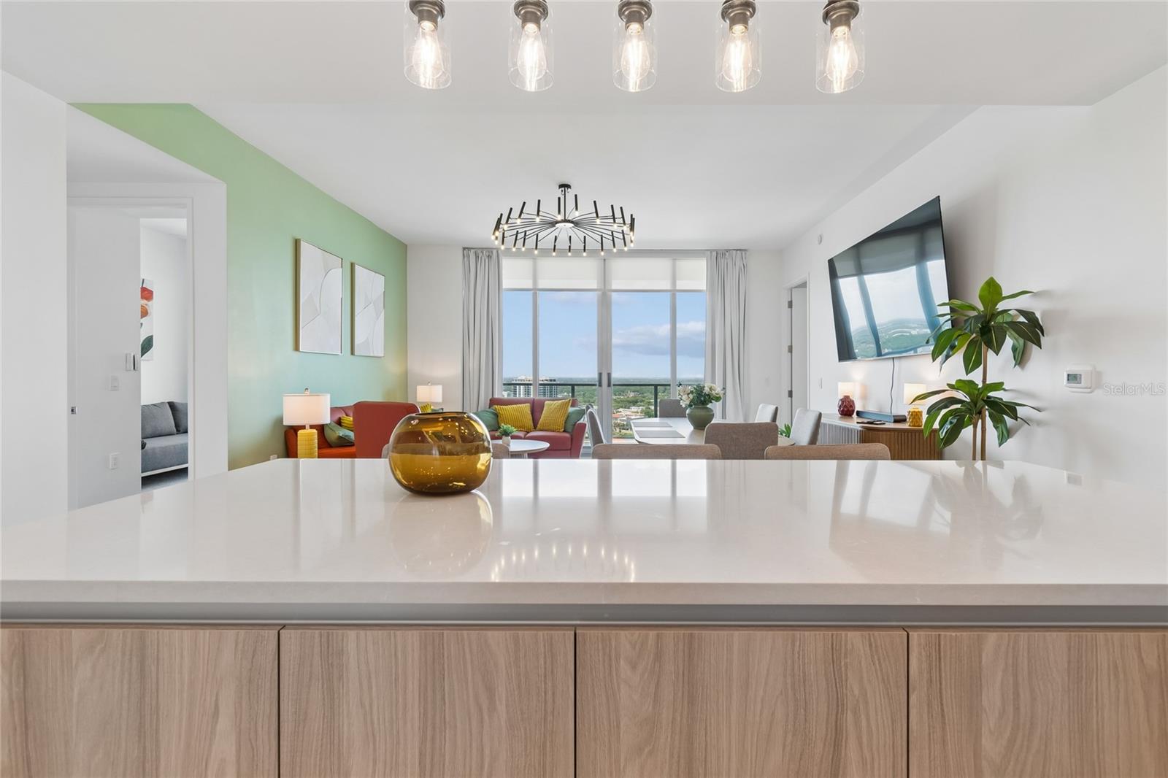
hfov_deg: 100.4
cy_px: 389
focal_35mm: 15
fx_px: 487
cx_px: 584
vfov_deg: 77.3
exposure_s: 1/30
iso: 100
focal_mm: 10
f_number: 7.1
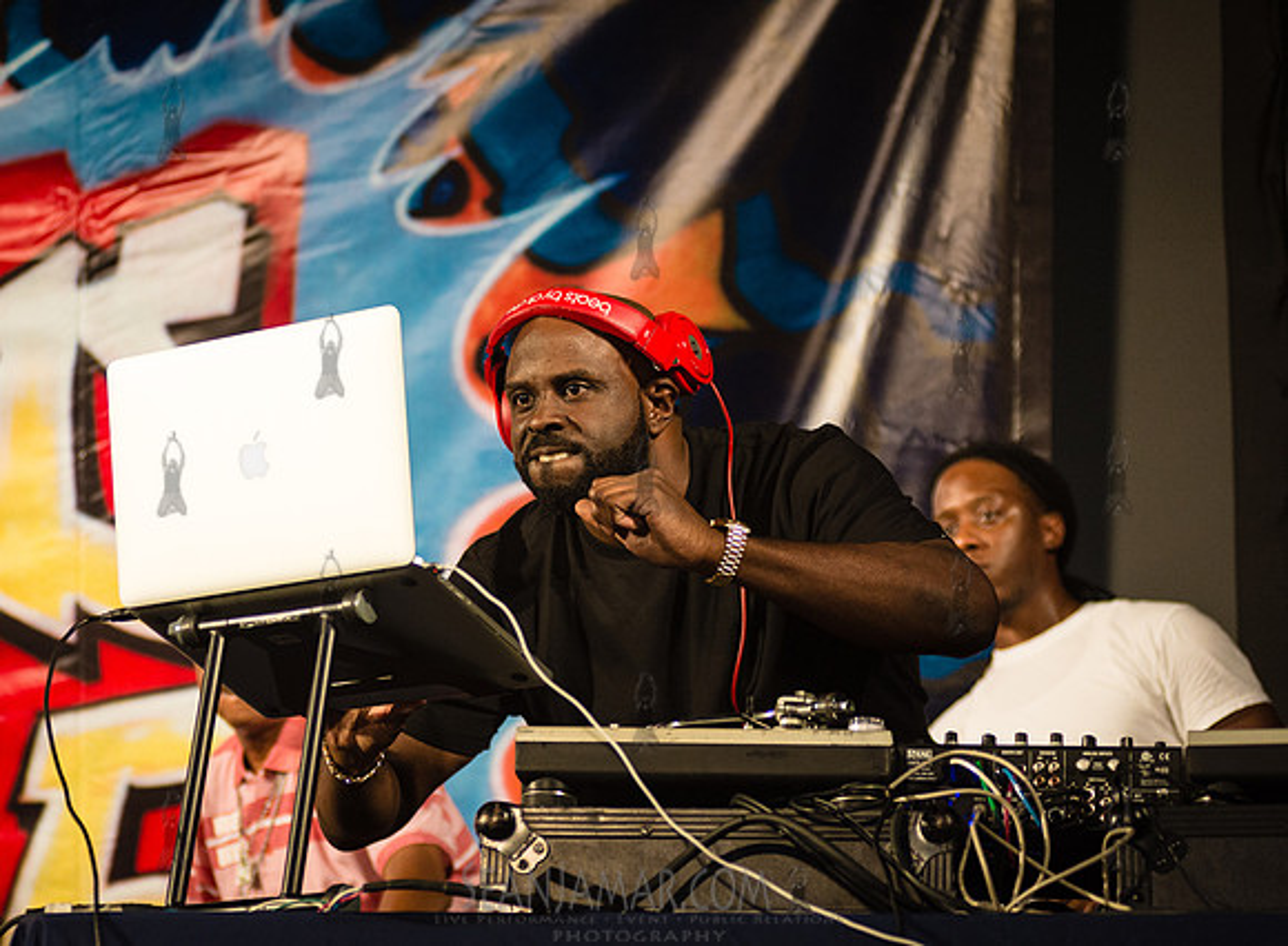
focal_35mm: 103
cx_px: 432
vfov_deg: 14.2
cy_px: 502
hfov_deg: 19.2
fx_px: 3806
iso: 1600
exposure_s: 1/1000
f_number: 2.8
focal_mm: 80
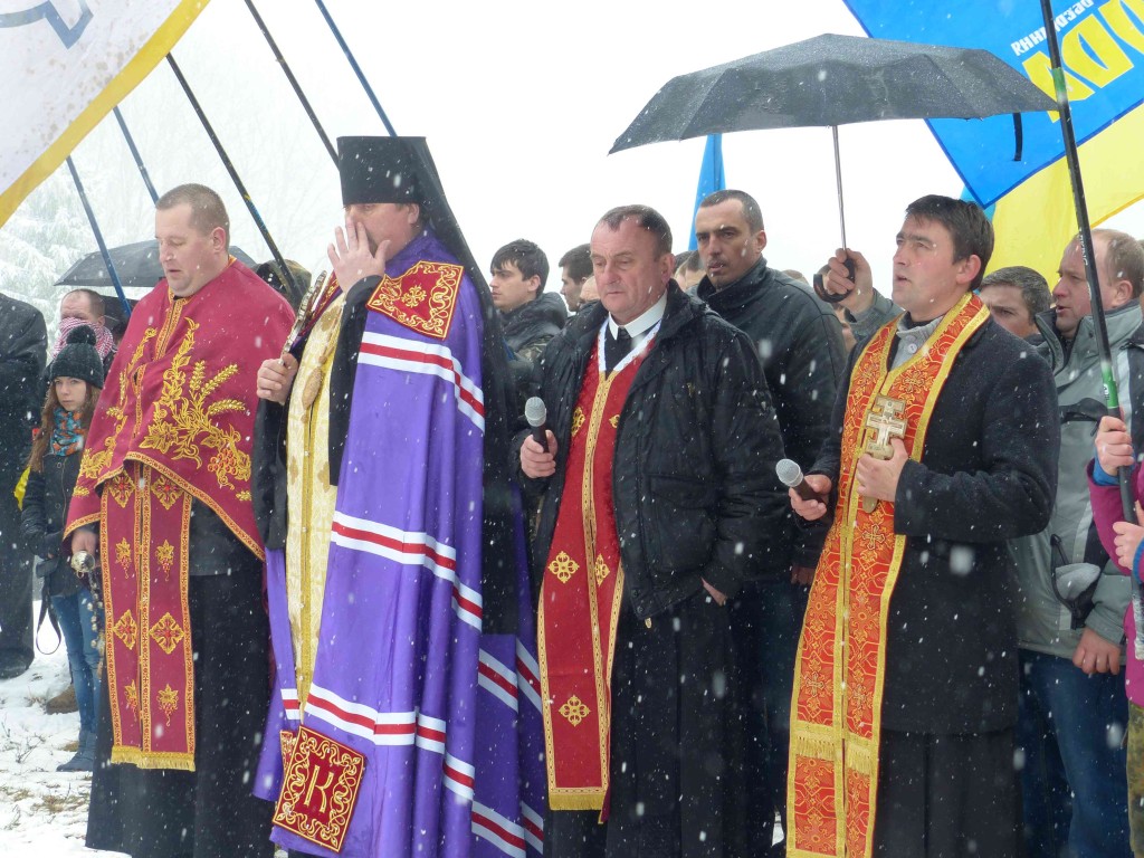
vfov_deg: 17.8
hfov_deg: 23.6
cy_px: 429
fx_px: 2743
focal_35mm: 83
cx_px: 572
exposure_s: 1/250
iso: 100
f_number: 4
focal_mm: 15
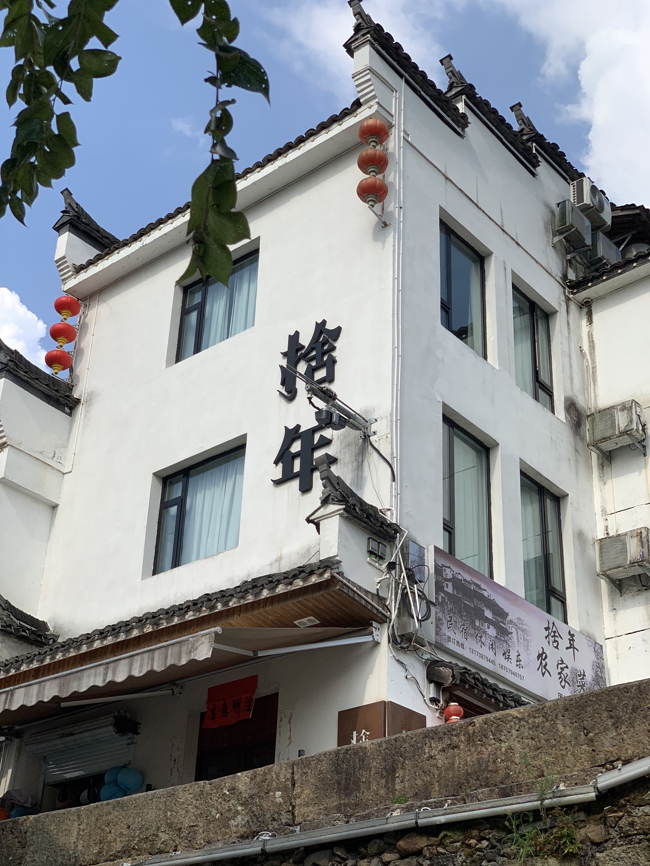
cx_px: 325
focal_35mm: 52
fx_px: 1302
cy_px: 433
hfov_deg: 28.0
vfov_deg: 36.8
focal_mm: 6
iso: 16
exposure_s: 1/1089
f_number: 2.4
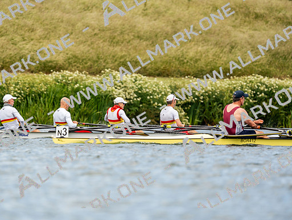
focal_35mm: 523
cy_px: 110
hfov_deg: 3.8
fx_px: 4413
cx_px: 134
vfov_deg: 2.8
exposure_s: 1/2000
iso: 320
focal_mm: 481
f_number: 6.3
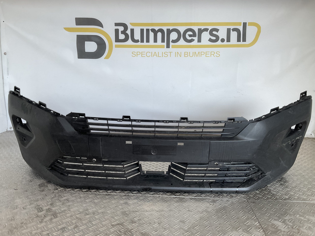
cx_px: 158
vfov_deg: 48.2
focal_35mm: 29
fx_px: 264
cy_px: 118
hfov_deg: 61.7
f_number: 1.8
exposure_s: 1/100
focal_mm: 3
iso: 40
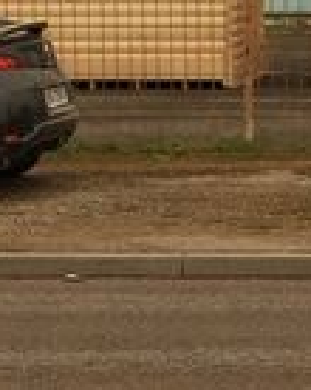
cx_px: 574
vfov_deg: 9.4
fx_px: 2364
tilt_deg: -8.5
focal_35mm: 205
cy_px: 271
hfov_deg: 7.3
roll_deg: -1.1
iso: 32
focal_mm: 4.15
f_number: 2.2
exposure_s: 1/1099
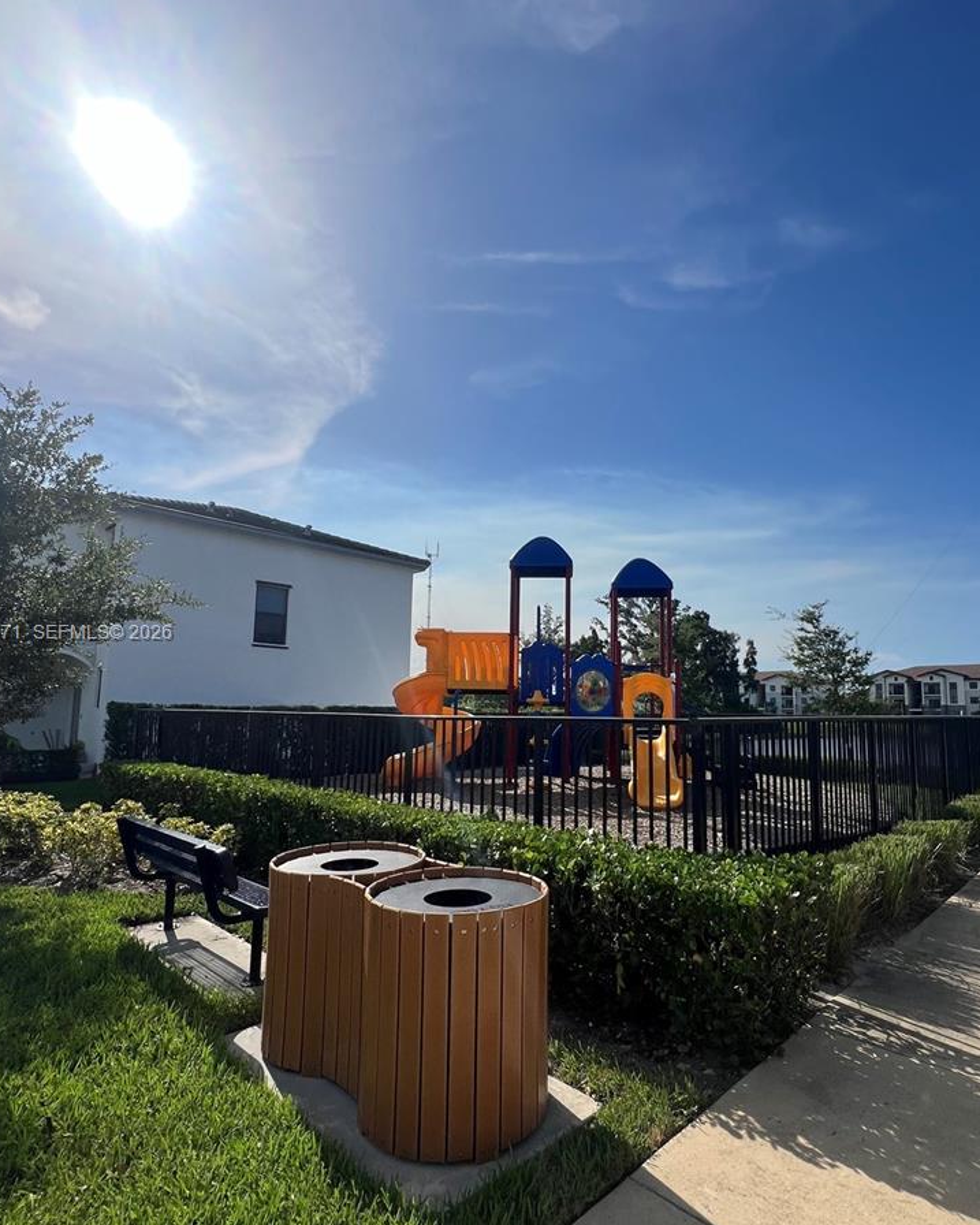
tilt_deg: +5.1
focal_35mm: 17
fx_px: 616
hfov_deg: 76.8
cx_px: 534
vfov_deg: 89.6
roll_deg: +0.1
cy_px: 634
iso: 32
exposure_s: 1/2950
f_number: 1.8
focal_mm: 1.57
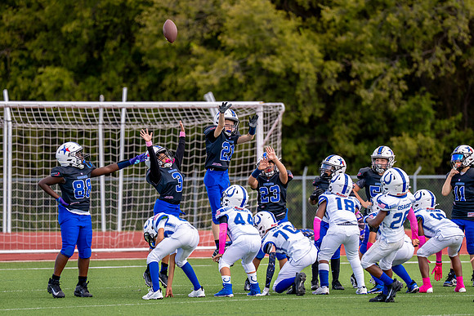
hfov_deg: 6.9
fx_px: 3936
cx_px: 243
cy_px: 157
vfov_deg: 4.6
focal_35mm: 299
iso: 250
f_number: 2.8
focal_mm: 200
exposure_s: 1/2500
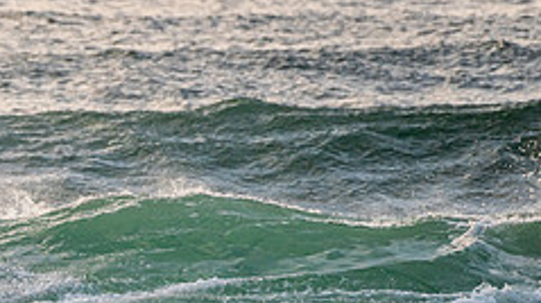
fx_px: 18218
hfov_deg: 1.7
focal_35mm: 1271
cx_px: -88
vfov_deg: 1.0
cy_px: 361
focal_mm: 500
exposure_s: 1/2000
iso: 320
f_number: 5.6
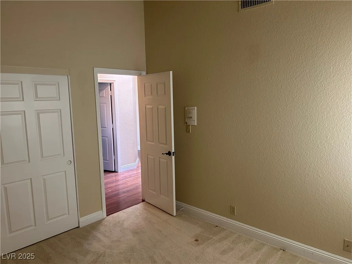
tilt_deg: -7.1
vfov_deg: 53.1
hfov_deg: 67.3
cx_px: 176
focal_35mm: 26
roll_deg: +1.2
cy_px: 132
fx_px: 264
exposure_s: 1/60
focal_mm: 5.7
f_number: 1.5
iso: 200
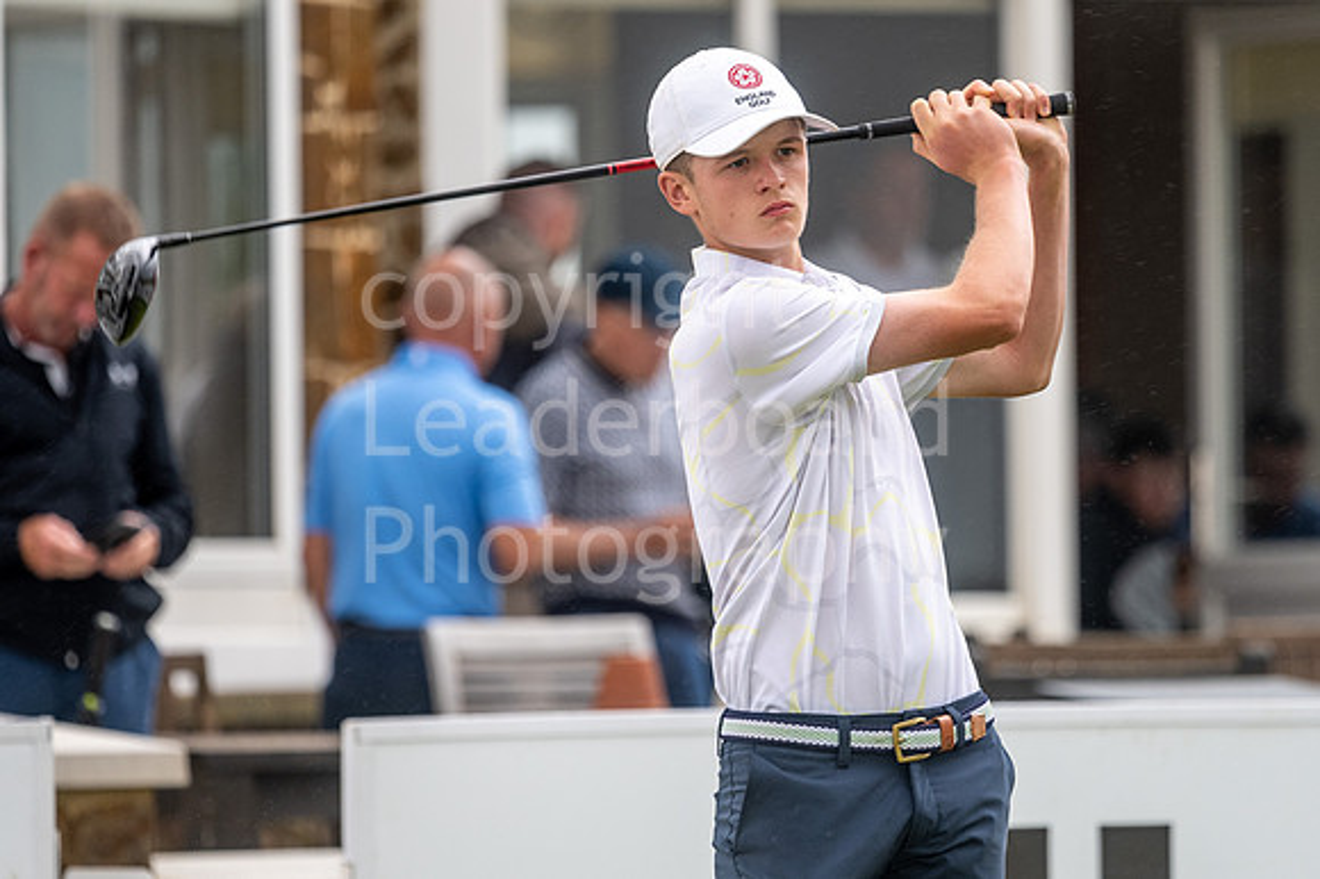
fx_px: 20692
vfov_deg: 2.4
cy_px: 438
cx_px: 828
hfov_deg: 3.7
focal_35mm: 565
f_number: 4
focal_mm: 300
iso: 200
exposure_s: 1/400
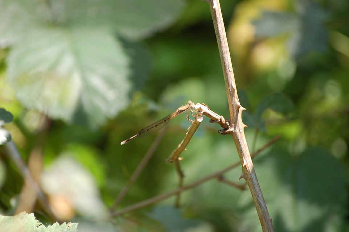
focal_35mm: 300
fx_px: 2906
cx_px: 174
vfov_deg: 4.6
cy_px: 116
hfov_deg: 6.9
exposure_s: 1/100
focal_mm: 200
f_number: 5.6
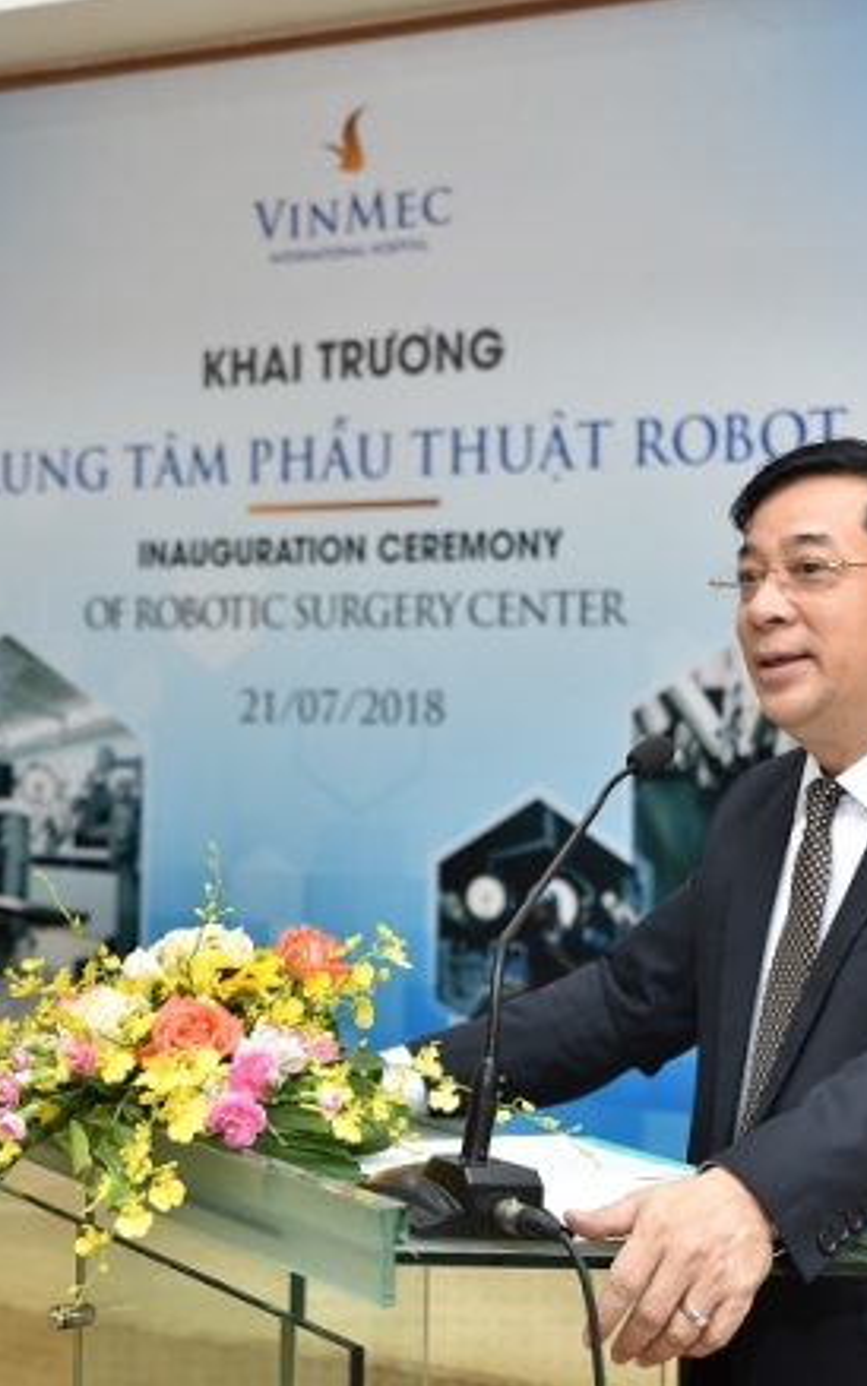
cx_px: 687
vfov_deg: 24.1
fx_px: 3249
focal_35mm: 86
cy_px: 691
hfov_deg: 15.1
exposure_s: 1/125
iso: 400
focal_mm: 56
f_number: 4
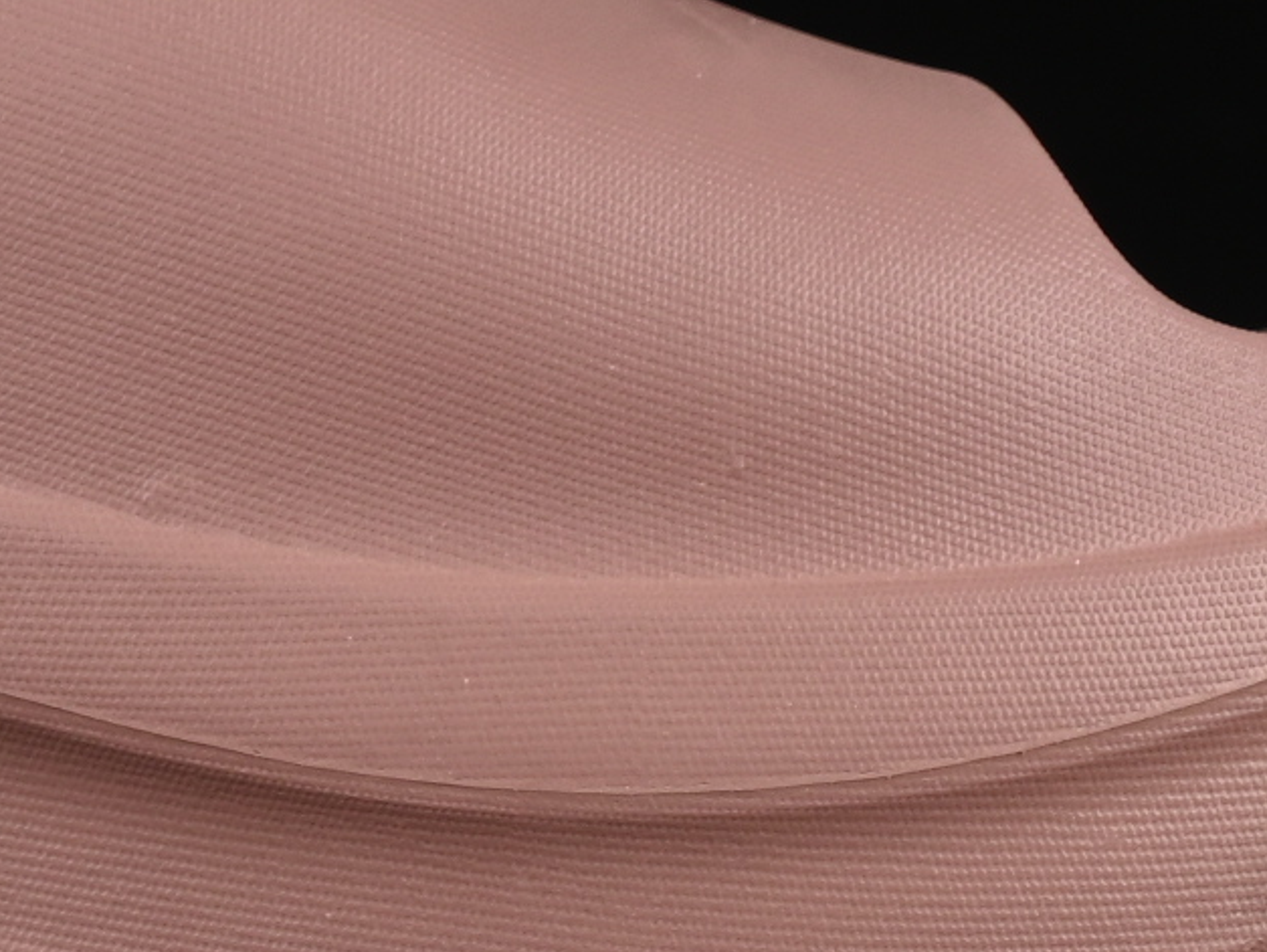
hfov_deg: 6.2
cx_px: -71
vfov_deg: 4.6
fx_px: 11719
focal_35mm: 320
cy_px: 30
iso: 160
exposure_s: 1/80
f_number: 8
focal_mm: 50
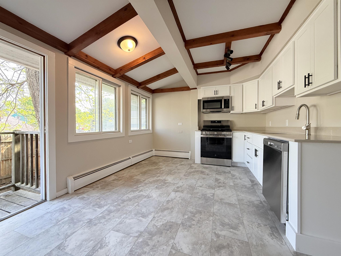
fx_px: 138
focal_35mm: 14
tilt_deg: -0.8
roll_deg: -0.5
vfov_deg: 85.7
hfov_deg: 102.1
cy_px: 128
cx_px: 170
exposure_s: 1/99
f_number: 2.2
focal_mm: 2.22
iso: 160
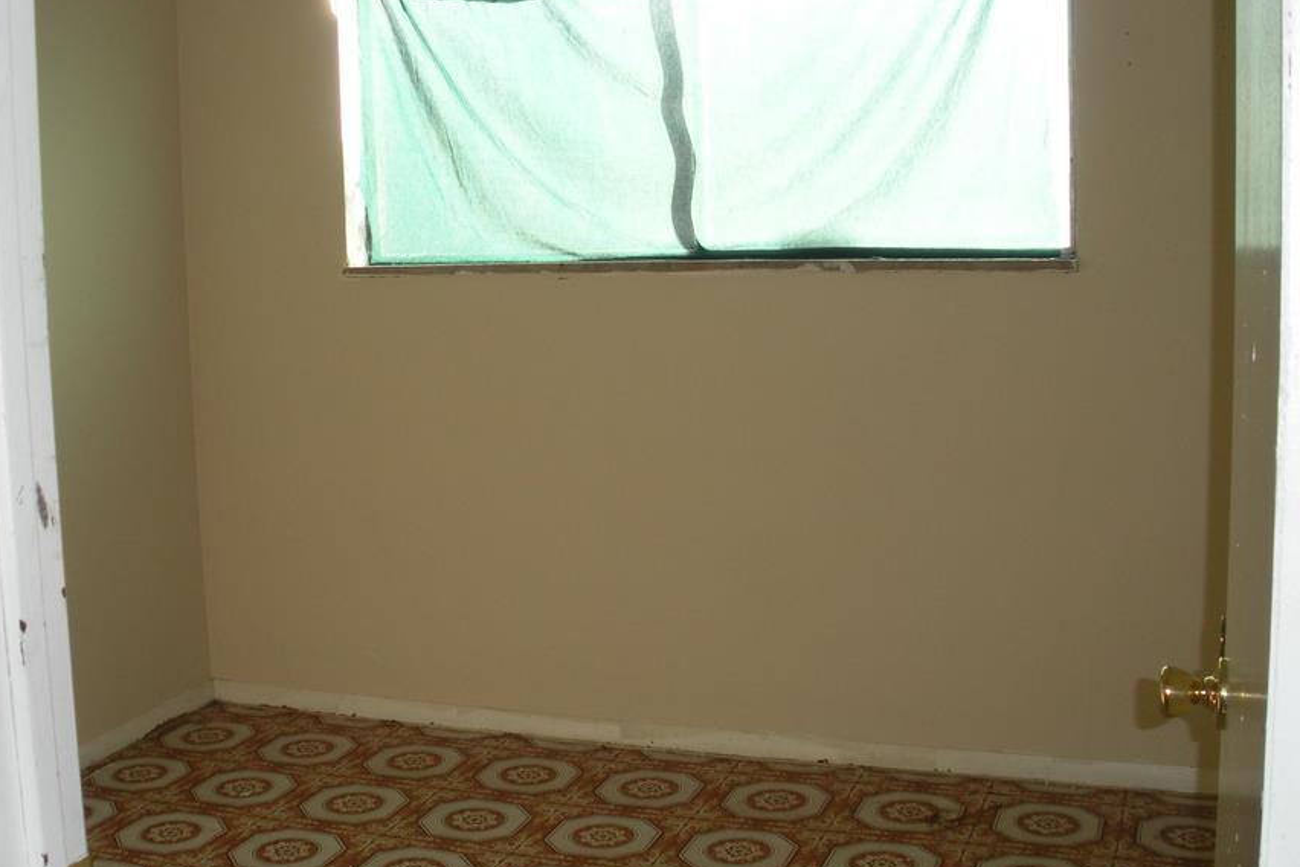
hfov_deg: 43.5
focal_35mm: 45
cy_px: 449
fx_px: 1625
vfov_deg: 29.9
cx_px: 568
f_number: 3.5
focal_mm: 6.3
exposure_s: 1/51.2
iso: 84
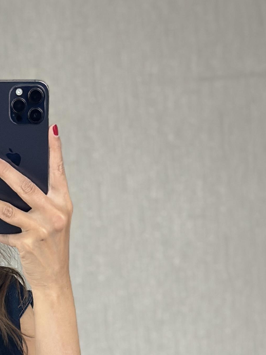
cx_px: -54
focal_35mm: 144
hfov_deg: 10.1
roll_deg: +3.7
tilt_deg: -21.0
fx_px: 1475
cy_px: 478
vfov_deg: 13.2
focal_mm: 6.86
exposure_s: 1/50
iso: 320
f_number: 1.78
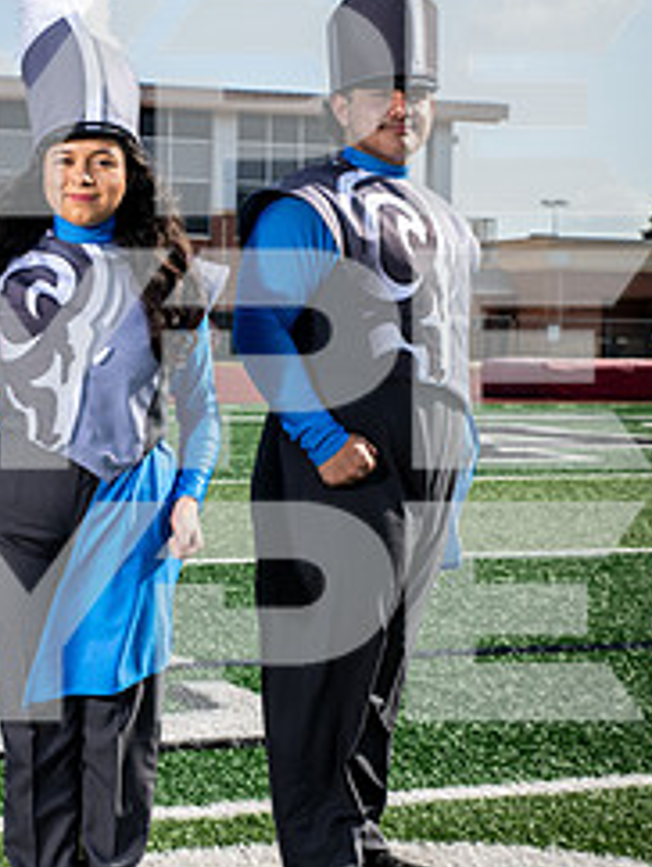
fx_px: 1880
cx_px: 122
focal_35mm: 75
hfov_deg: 19.5
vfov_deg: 25.9
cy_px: 362
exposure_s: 1/400
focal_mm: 42
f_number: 7.1
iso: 125
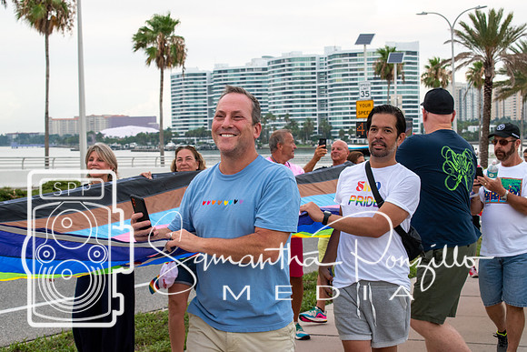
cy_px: 176
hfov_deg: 29.9
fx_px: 988
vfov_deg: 20.2
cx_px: 264
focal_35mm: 68
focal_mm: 45
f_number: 8
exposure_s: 1/250
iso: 400
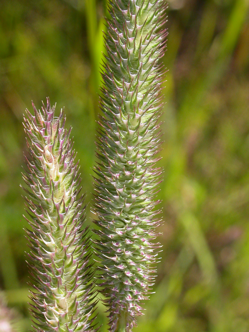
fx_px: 748
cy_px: 166
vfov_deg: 25.0
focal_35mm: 78
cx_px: 124
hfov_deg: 18.9
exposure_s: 1/177
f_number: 7
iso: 100
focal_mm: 16.2
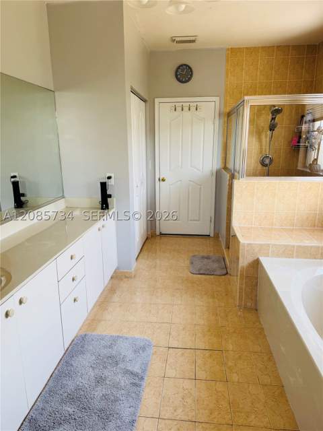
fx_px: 299
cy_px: 216
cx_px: 162
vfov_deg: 71.6
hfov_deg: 56.8
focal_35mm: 24
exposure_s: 1/121
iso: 100
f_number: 1.78
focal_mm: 6.76
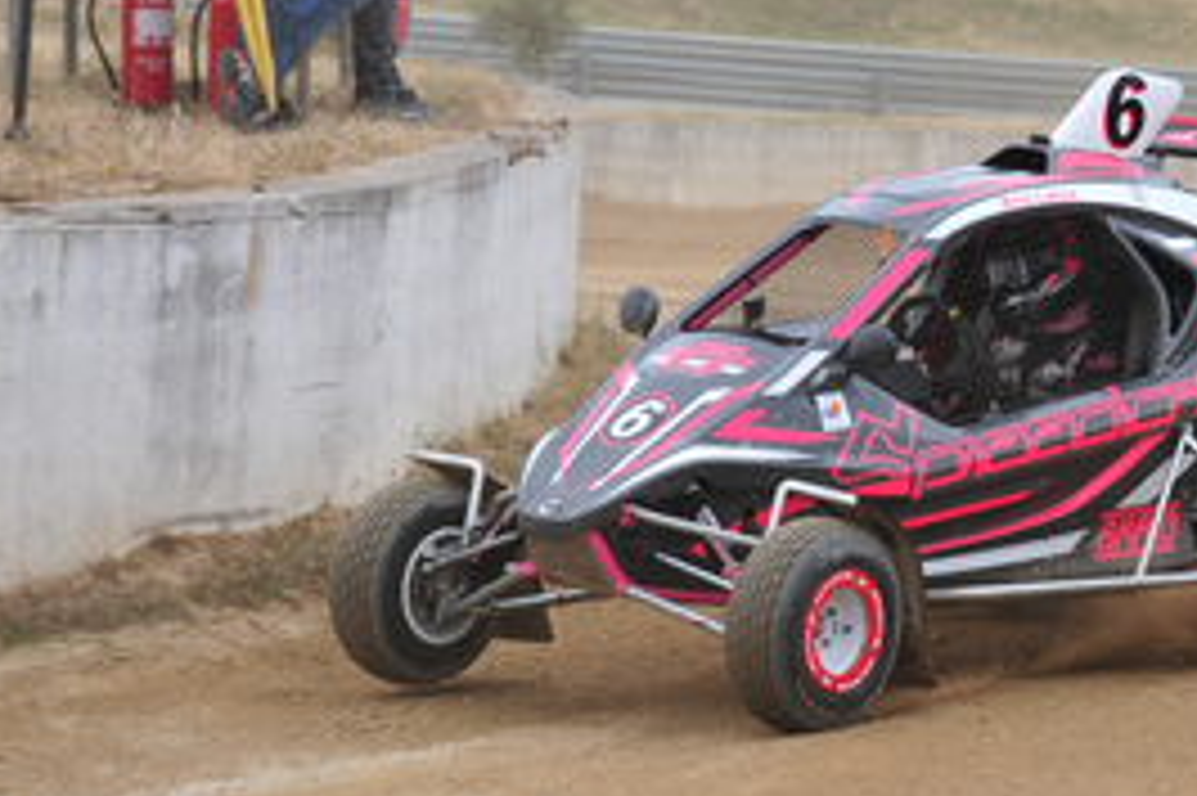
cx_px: 972
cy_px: 371
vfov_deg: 4.7
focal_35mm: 294
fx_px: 9769
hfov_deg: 7.0
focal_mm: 116
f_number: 8
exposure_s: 1/800
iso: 400
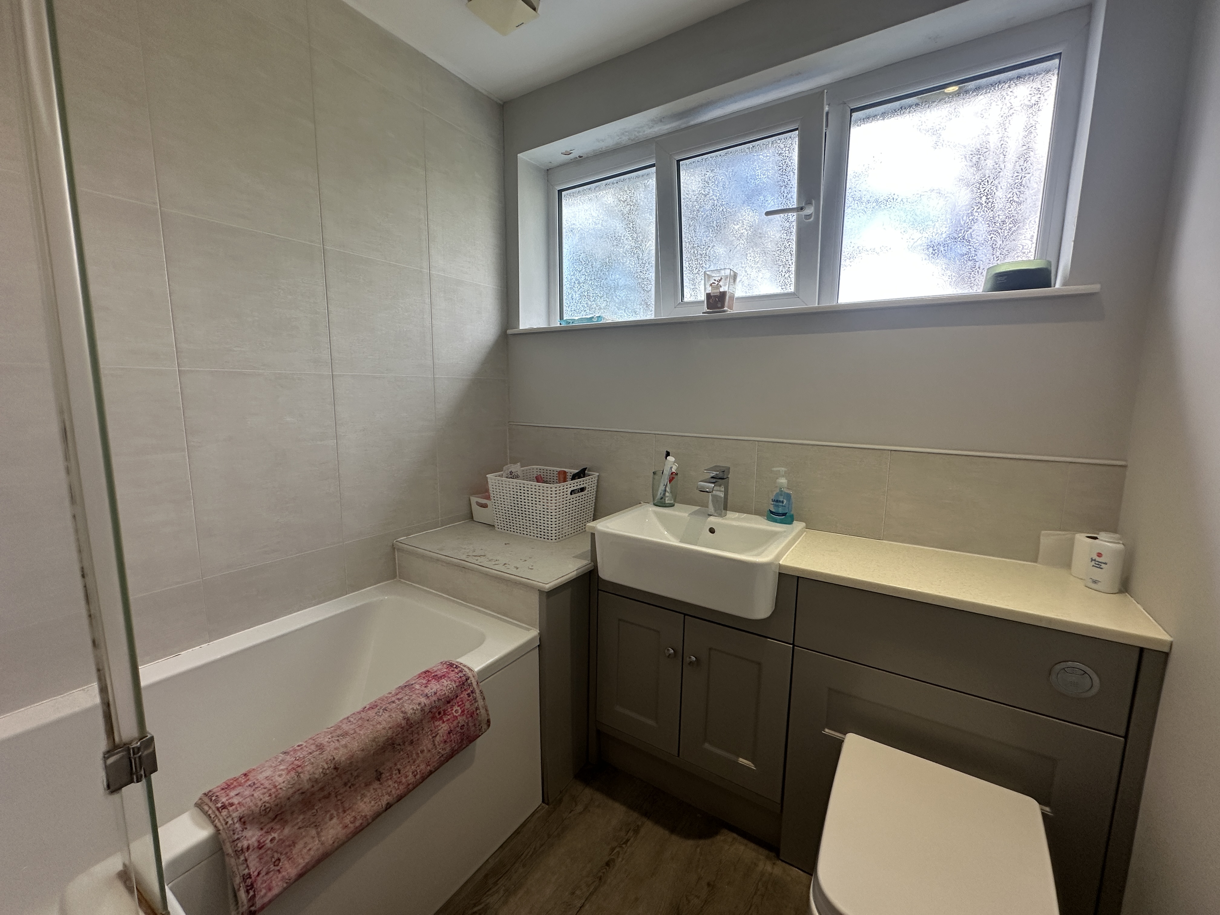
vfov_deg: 85.7
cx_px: 610
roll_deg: -0.8
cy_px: 458
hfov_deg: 102.1
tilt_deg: -6.3
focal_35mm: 14
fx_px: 493
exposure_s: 1/99
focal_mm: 2.22
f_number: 2.2
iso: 125
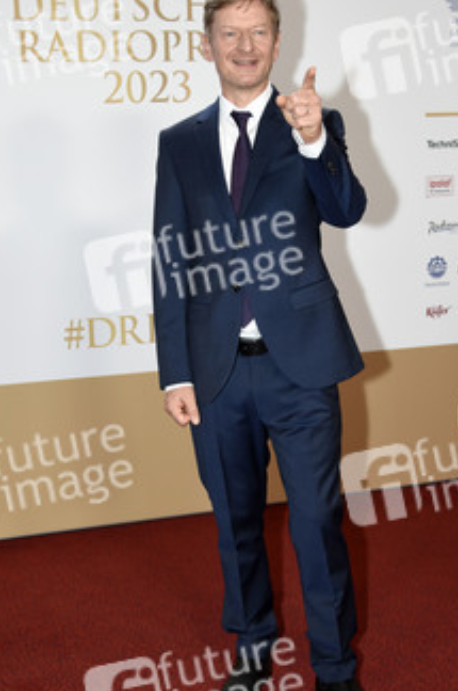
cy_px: 369
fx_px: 1206
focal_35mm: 63
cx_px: 256
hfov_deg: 21.5
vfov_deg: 31.9
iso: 800
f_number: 4
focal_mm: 34
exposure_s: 1/320
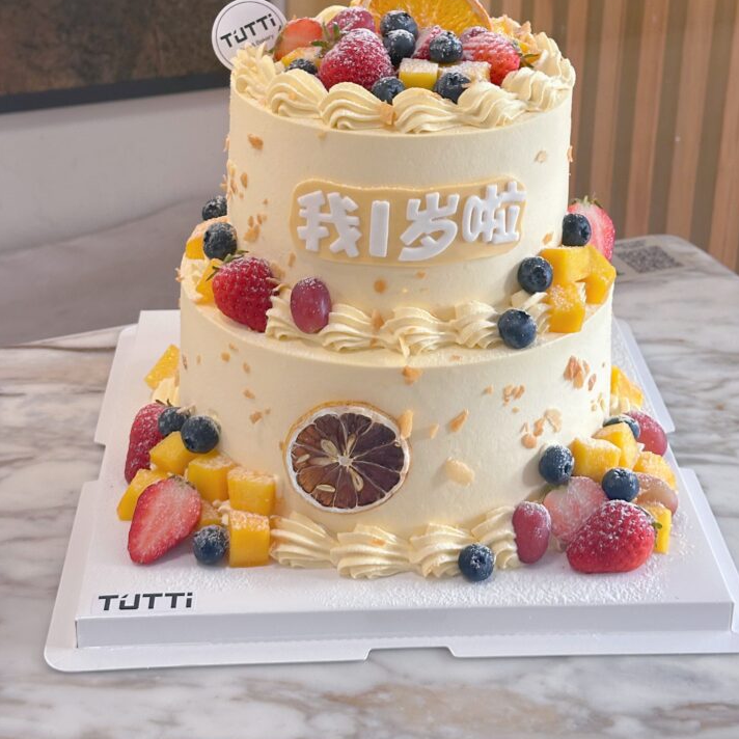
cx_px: 396
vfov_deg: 27.9
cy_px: 232
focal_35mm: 61
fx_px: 1473
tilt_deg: -23.3
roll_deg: -3.0
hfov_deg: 28.1
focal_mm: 6.86
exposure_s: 1/50
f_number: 1.78
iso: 160
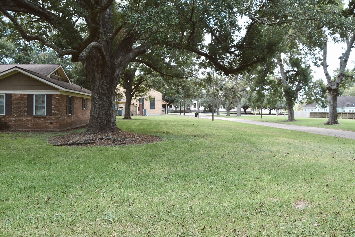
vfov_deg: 47.9
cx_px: 178
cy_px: 118
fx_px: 266
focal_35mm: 27
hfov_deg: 67.4
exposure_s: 1/200
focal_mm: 18
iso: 400
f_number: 7.1
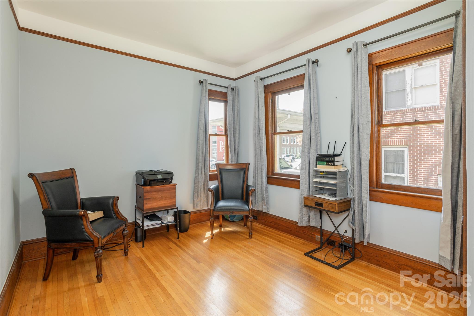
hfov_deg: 93.3
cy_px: 158
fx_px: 224
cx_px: 237
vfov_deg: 70.5
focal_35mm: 17
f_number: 9
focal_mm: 17
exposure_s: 1/125
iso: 320
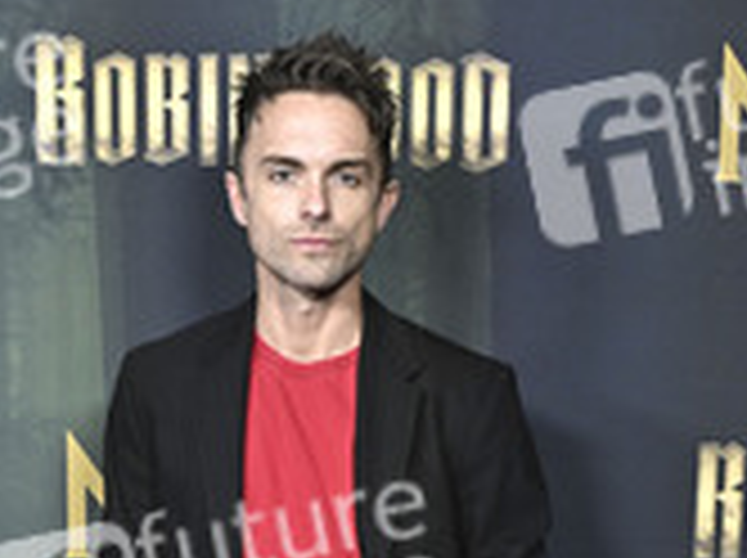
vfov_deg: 14.6
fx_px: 2047
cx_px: 342
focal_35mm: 95
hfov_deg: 20.7
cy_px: 814
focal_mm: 41
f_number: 5.6
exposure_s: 1/320
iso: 1600
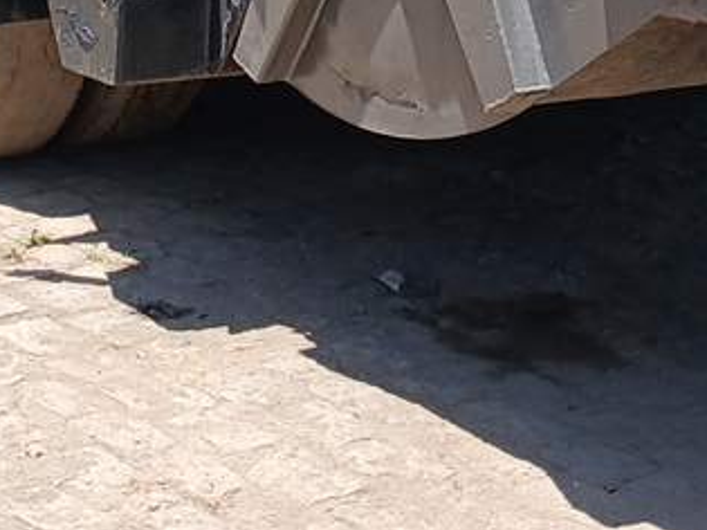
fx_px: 2430
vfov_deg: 11.5
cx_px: 478
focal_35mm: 119
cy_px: -449
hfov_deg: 16.5
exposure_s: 1/236
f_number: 1.8
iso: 20
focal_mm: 3.98
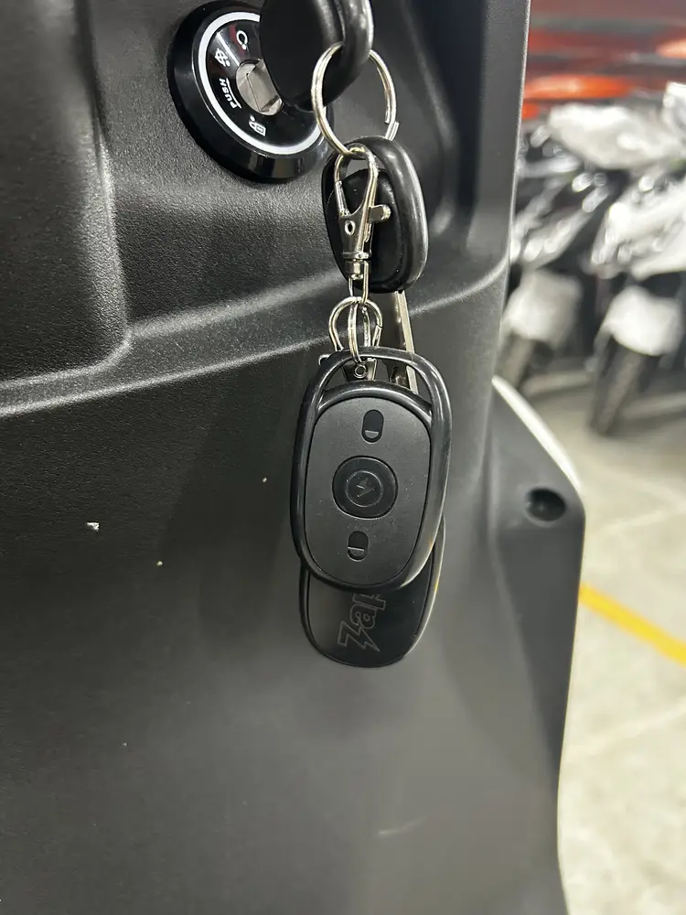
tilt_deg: -19.1
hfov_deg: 53.1
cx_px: 343
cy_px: 458
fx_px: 687
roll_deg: +1.9
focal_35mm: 26
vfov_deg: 67.3
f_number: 1.5
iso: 500
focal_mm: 5.7
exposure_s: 1/50
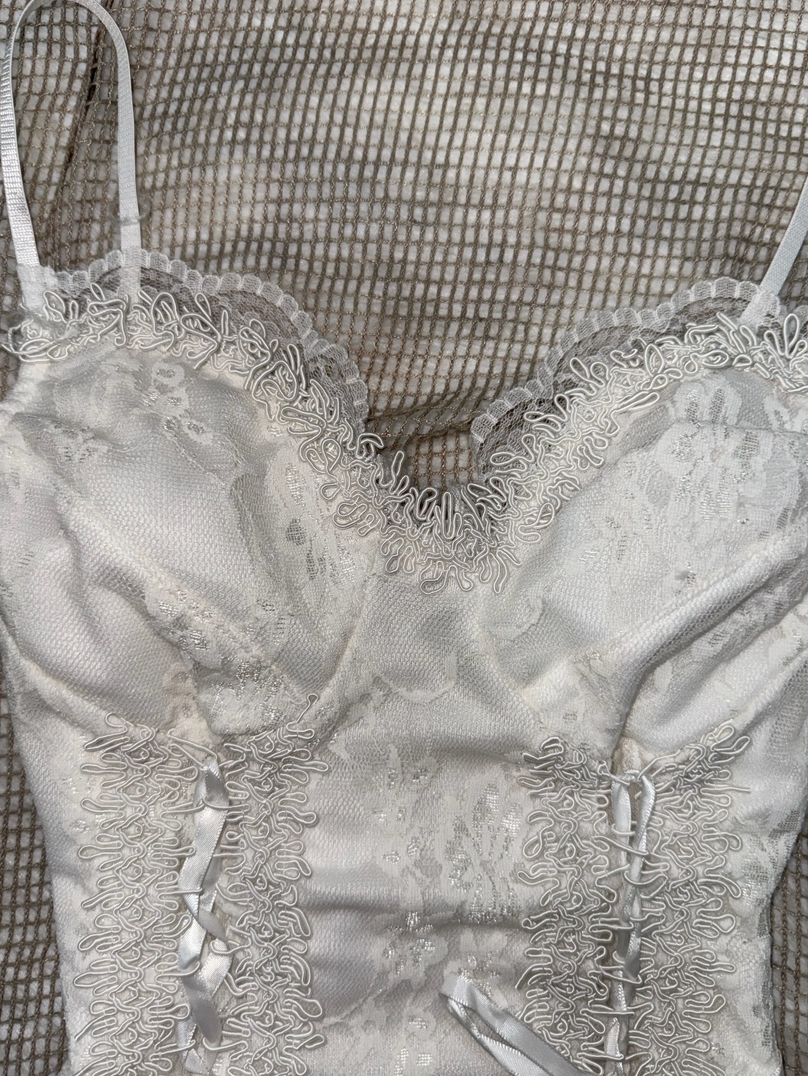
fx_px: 809
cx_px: 400
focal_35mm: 26
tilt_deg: -88.6
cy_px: 542
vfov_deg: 67.3
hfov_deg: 53.1
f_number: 1.78
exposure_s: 1/90
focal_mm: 6.76
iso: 50
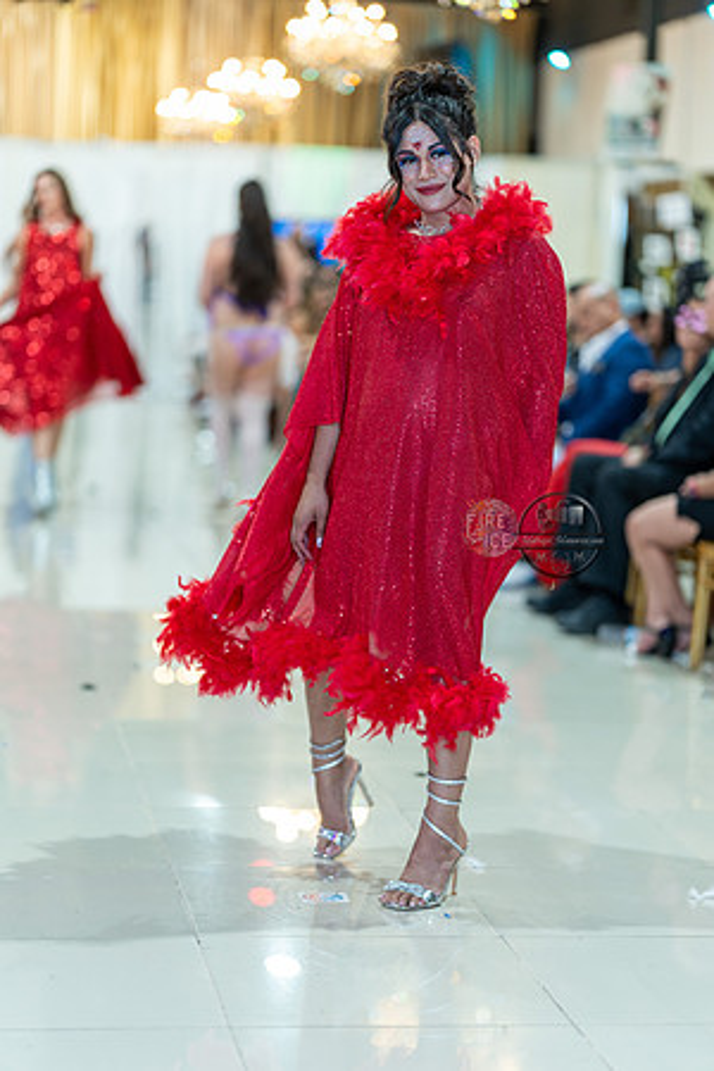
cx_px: 357
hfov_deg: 16.1
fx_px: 2529
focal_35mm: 85
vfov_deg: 23.9
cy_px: 536
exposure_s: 1/160
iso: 250
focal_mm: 85
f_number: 1.4
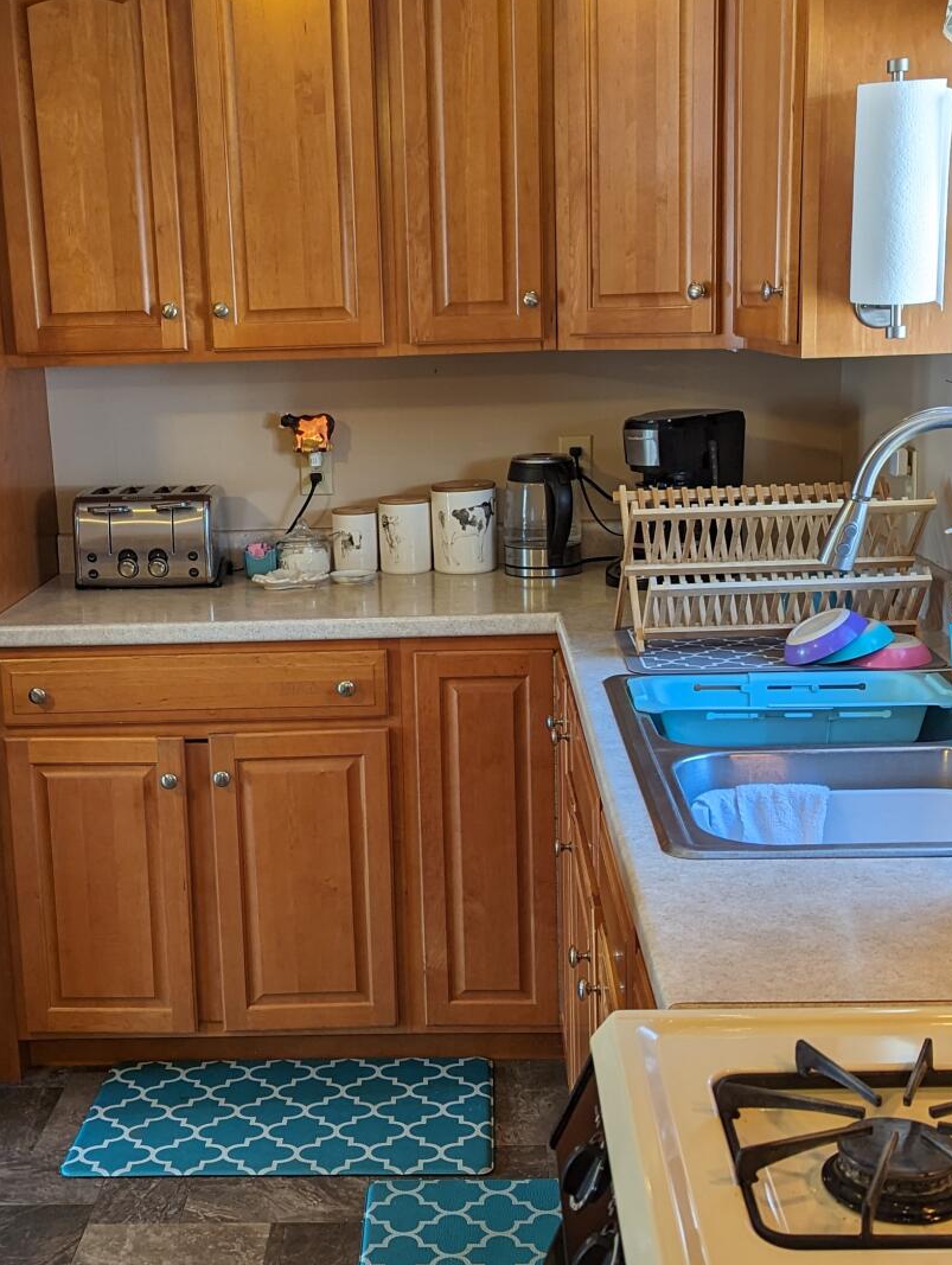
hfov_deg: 32.2
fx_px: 1646
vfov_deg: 42.0
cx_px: 398
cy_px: 677
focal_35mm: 45
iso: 119
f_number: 1.85
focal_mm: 6.81
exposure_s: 1/60
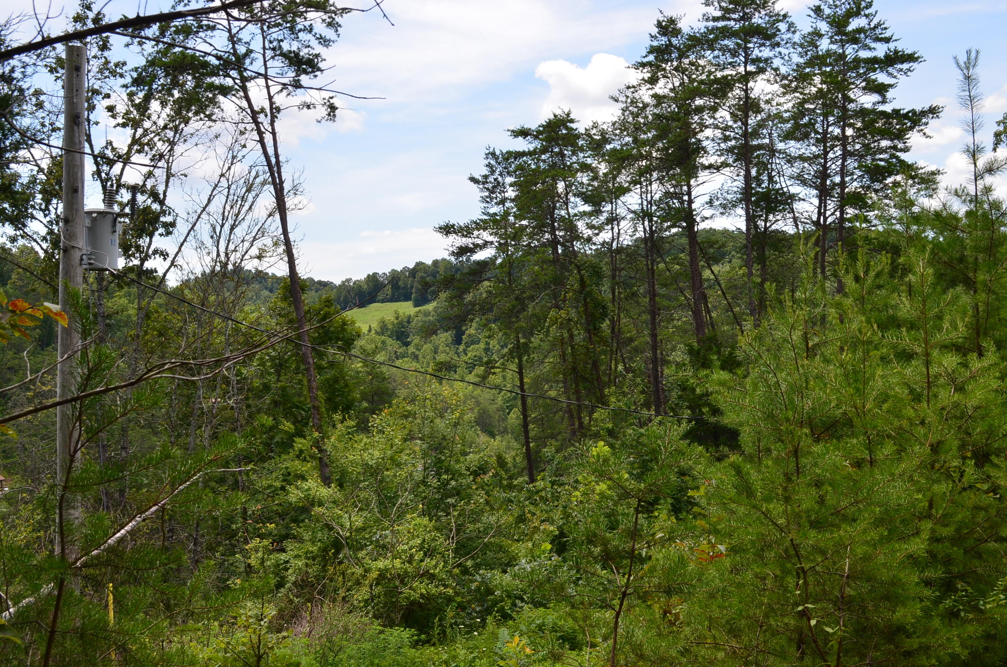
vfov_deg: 31.8
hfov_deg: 46.5
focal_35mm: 42
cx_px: 504
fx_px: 1172
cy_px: 334
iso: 400
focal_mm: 28
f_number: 10
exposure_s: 1/250
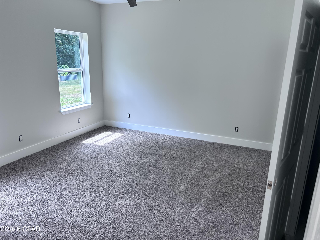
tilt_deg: -14.9
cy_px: 120
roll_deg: -2.8
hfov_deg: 67.3
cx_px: 160
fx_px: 240
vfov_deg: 53.1
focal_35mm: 26
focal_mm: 5.7
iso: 32
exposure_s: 1/128
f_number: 1.5
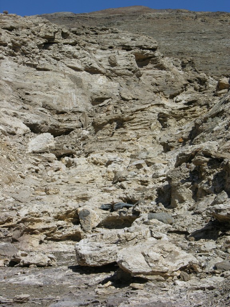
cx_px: 115
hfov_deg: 15.9
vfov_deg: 21.1
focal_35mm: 93
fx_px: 824
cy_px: 154
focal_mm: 23.7
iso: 50
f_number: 6.4
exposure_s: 1/470
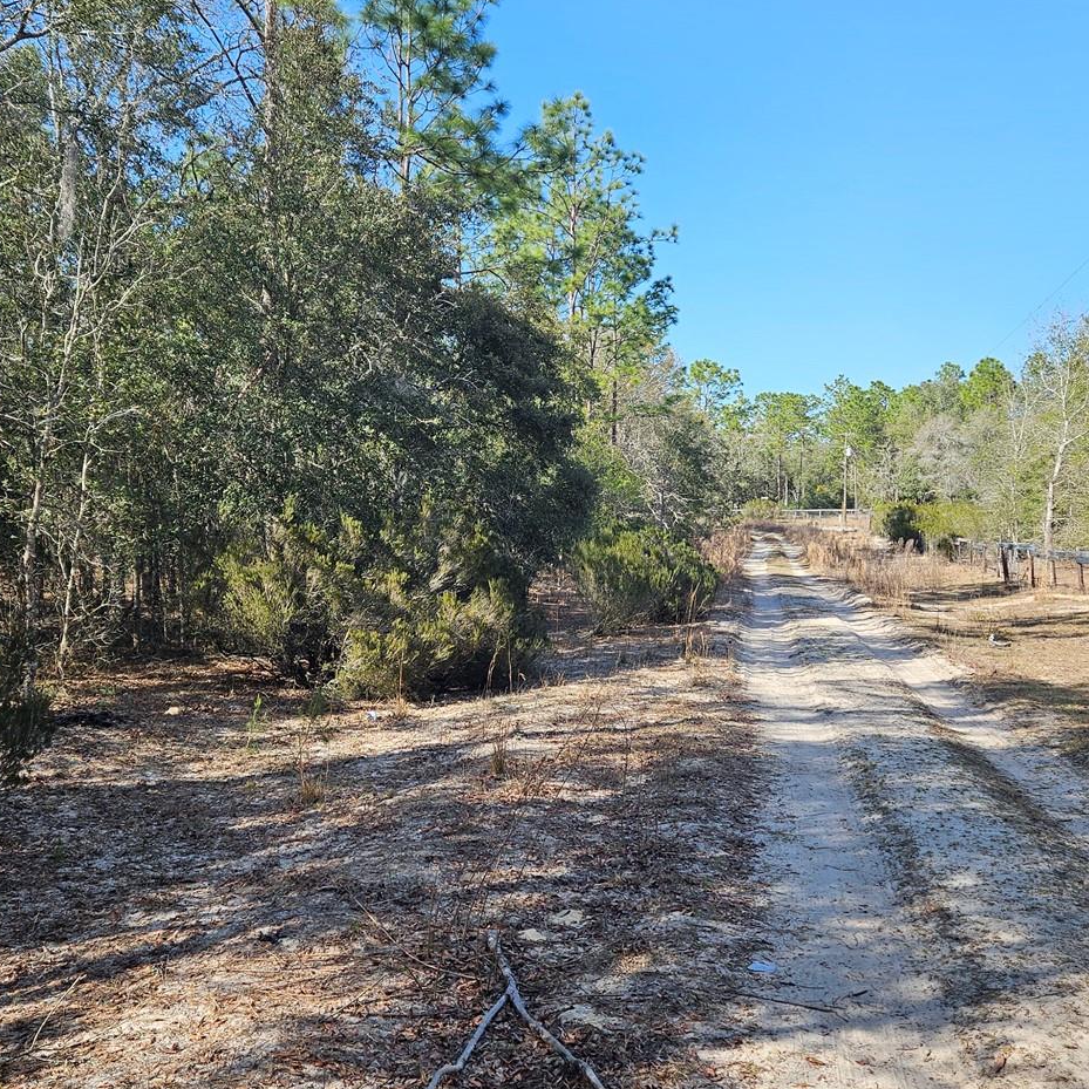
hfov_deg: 47.2
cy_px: 564
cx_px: 509
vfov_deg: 47.2
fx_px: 1246
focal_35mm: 35
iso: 25
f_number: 1.8
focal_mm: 5.4
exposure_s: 1/781
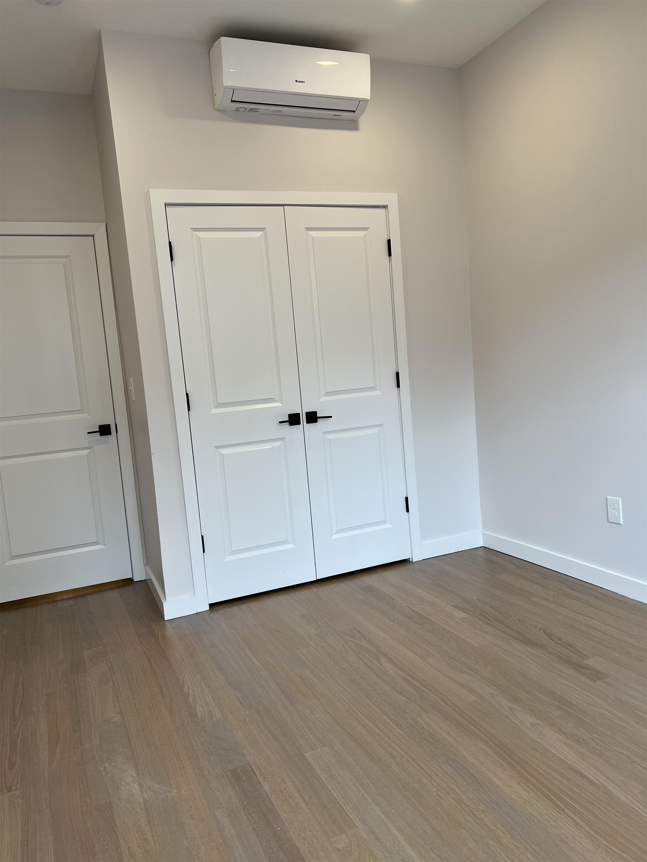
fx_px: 648
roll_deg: +4.4
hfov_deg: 53.1
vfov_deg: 67.3
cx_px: 324
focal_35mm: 26
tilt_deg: -5.6
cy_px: 431
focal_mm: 5.7
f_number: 1.5
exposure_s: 1/168
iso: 50
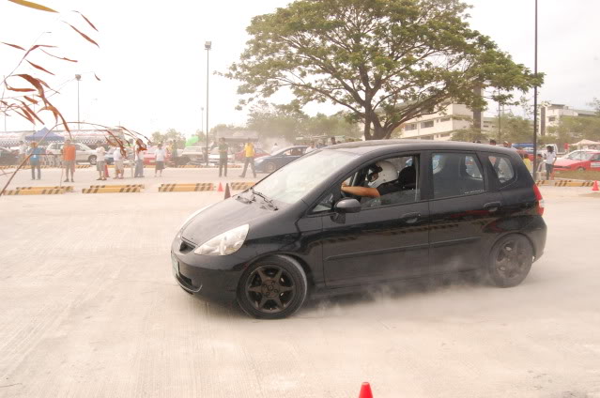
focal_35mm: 33
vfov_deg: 39.8
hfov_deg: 57.3
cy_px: 199
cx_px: 300
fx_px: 549
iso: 1600
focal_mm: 22
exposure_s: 1/800
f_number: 14
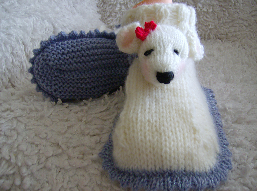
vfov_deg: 39.5
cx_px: 128
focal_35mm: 36
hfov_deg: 51.5
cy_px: 96
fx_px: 267
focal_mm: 6
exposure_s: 1/38.4
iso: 200
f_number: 2.8
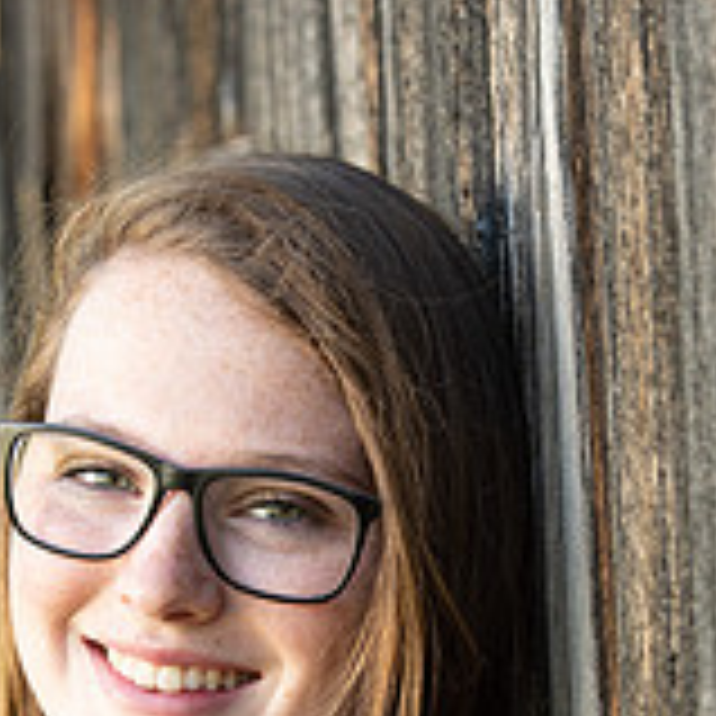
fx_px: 5616
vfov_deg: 7.2
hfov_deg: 7.3
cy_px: 847
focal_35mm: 240
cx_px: 257
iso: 400
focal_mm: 100
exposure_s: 1/200
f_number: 5.6
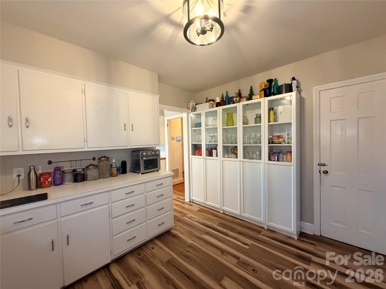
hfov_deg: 102.1
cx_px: 193
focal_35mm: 14
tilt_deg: +0.0
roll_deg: +2.7
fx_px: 156
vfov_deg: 85.7
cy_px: 144
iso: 640
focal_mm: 2.22
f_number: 2.2
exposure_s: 1/60
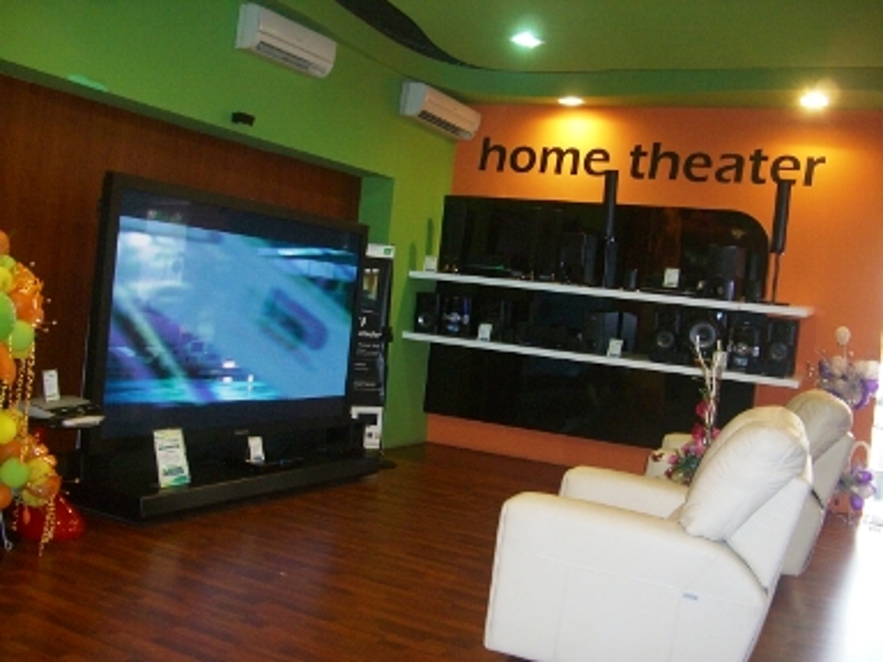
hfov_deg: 49.0
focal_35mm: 38
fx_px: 969
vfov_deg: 37.7
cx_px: 442
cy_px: 331
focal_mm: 7.9
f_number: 2.8
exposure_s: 1/60
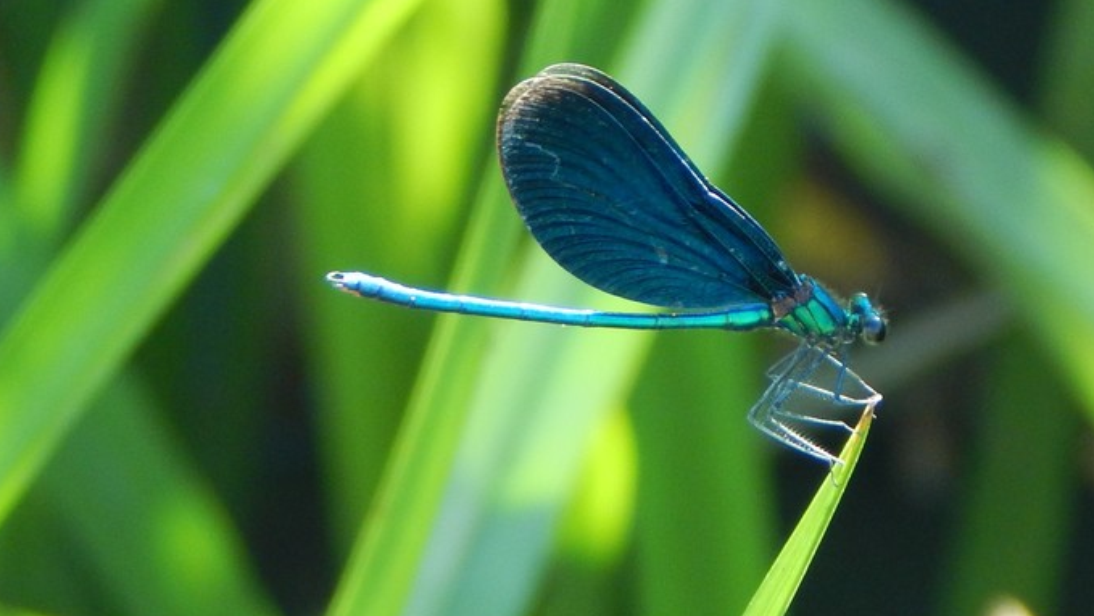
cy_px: 245
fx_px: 12503
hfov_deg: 5.0
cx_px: 657
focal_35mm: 431
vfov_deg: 2.8
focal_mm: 56.5
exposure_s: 1/60
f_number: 5.7
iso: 200
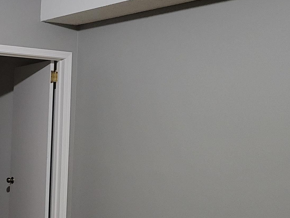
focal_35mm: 73
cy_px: 159
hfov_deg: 24.9
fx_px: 612
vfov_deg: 20.0
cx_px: -26
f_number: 1.8
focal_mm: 5.4
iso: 640
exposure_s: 1/30
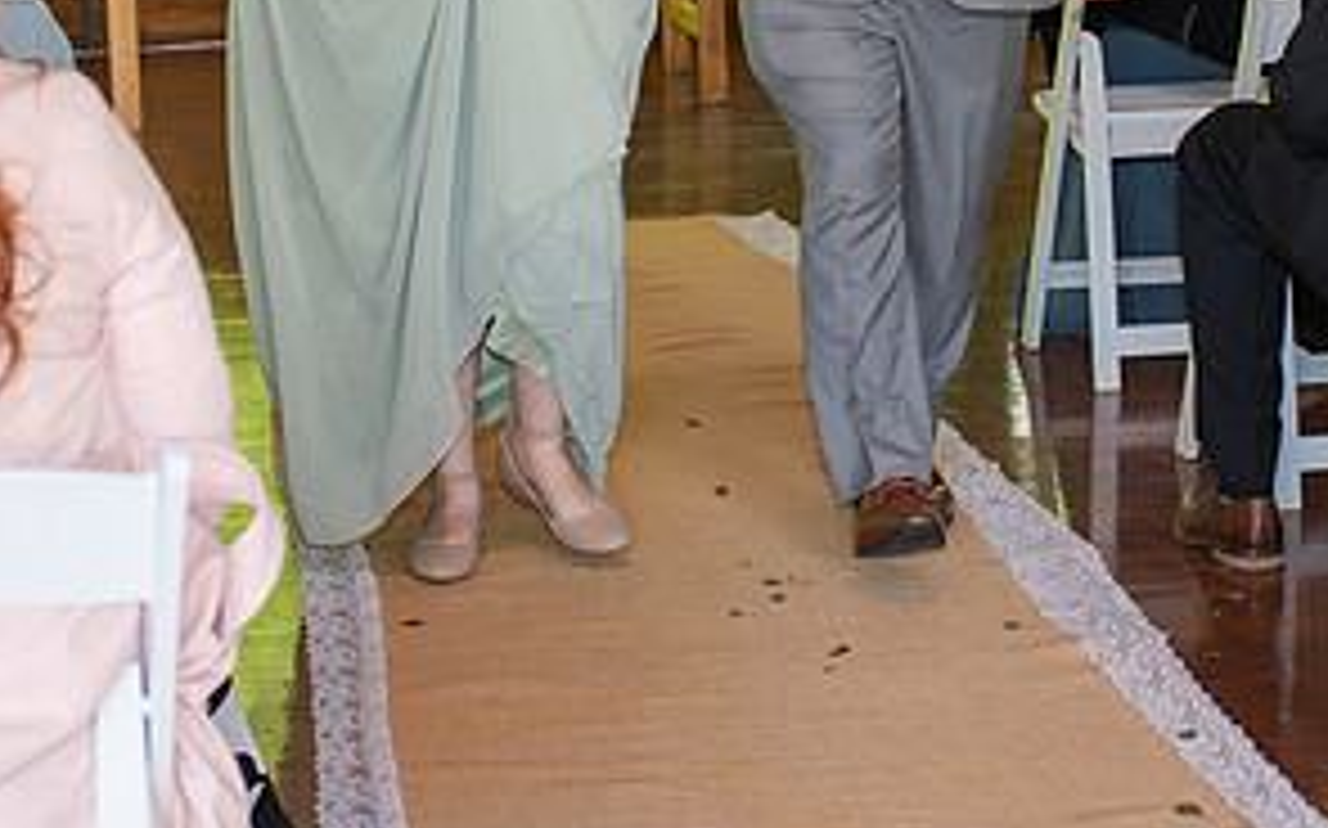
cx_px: 840
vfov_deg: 11.4
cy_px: 94
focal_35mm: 114
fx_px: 4124
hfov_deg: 18.3
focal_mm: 35
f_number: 3.2
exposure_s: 1/200
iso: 500
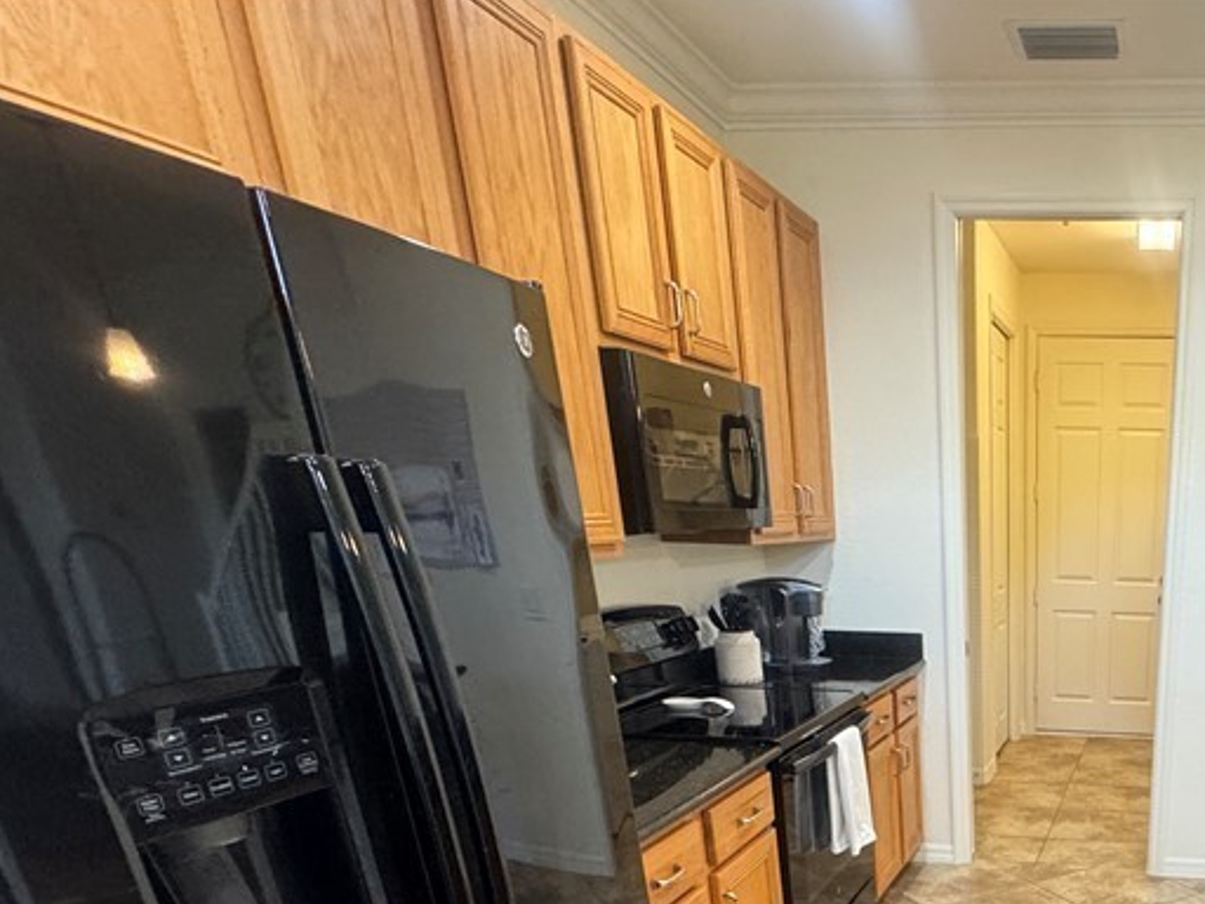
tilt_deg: -22.3
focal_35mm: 28
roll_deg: -1.8
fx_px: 975
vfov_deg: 43.2
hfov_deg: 55.1
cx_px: 1085
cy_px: 892
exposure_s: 1/60
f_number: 2.2
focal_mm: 2.22
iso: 400
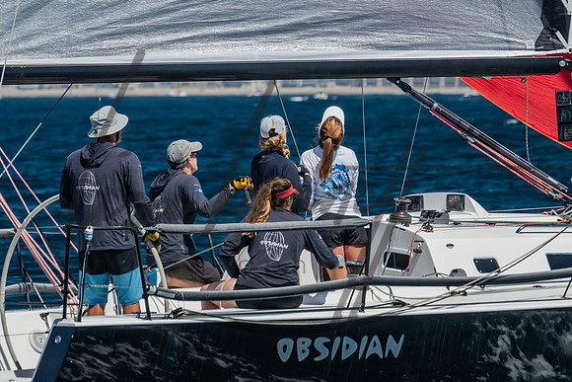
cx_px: 330
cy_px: 141
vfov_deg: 3.3
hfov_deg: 4.9
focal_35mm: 421
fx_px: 6689
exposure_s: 1/400
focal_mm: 200
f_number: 6.3
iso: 160
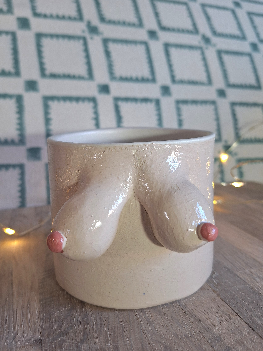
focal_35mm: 23
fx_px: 233
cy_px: 176
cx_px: 132
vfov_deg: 73.9
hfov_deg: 58.9
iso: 64
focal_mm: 5.54
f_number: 1.8
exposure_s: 1/50
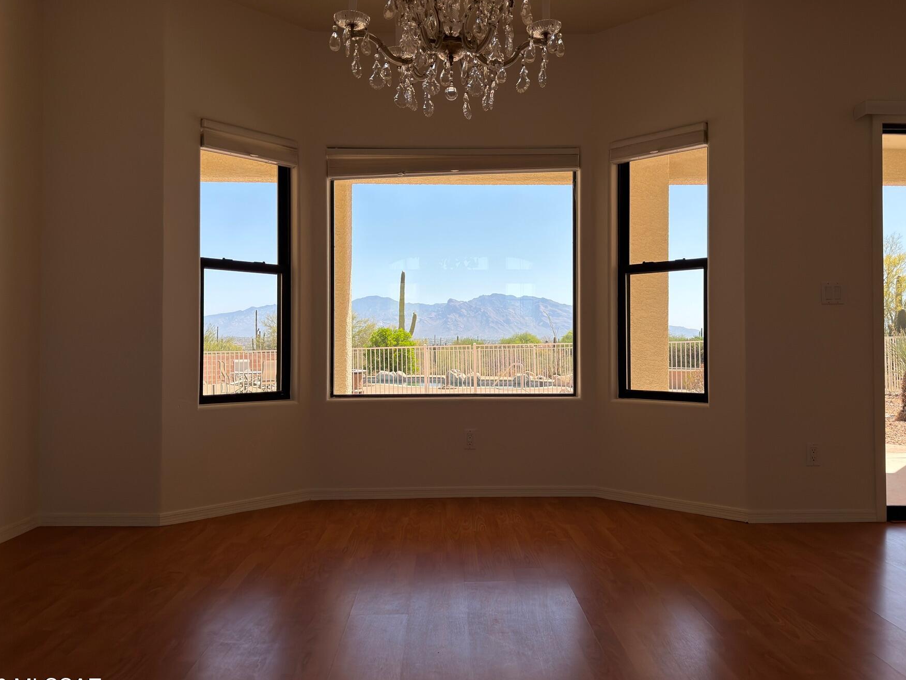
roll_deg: +0.0
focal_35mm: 28
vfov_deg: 49.7
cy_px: 326
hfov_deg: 63.4
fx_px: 733
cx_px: 467
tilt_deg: +1.0
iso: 64
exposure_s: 1/3311
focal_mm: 6.76
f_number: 1.78
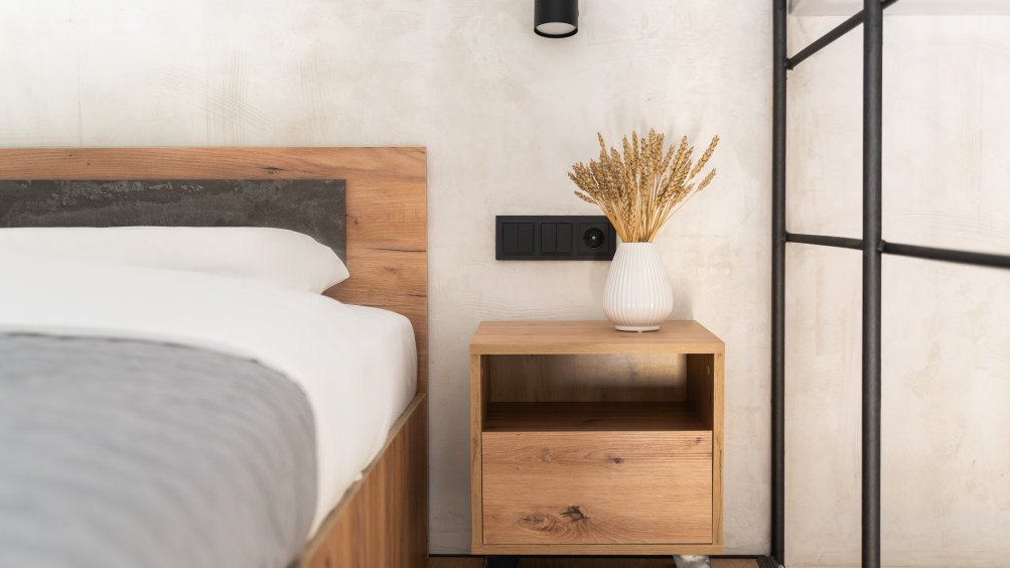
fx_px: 1232
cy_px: 309
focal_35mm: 46
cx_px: 506
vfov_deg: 26.0
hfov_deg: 44.6
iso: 400
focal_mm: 43
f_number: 2.8
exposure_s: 1/40
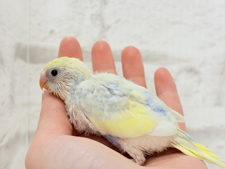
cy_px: 84
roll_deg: -0.2
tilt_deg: -0.5
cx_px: 112
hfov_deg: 36.8
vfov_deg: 28.0
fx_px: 338
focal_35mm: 52
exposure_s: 1/50
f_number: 1.6
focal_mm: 5.96
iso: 40
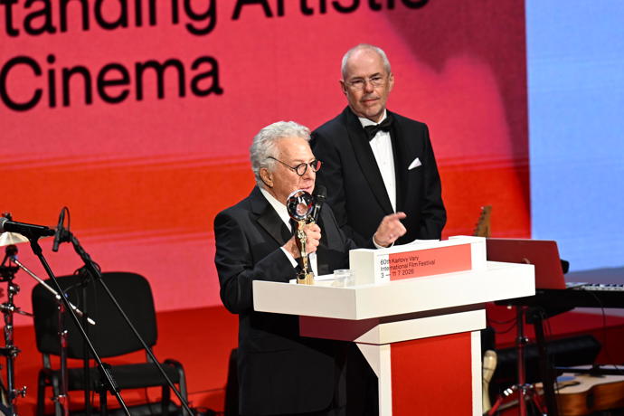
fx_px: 5200
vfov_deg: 4.6
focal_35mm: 300
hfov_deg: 6.9
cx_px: 312
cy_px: 208
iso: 640
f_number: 4
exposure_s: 1/125
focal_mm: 200
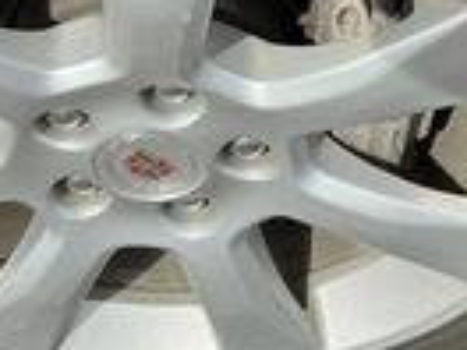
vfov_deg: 17.1
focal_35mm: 85
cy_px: 39
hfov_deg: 22.9
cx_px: 159
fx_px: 1147
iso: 25
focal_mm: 3
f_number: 1.8
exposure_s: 1/700
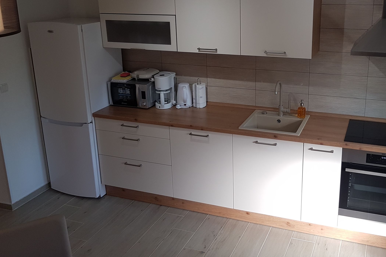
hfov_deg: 52.7
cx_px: 237
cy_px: 95
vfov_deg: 36.6
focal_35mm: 36
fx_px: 386
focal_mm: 4.2
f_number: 1.7
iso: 64
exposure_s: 1/100
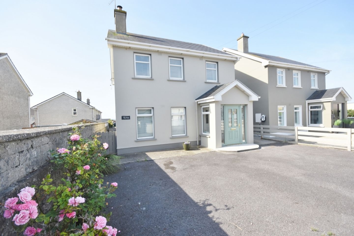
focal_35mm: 15
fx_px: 147
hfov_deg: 100.4
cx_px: 177
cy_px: 118
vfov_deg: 77.3
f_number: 10
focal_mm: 10
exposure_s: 1/320
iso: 400
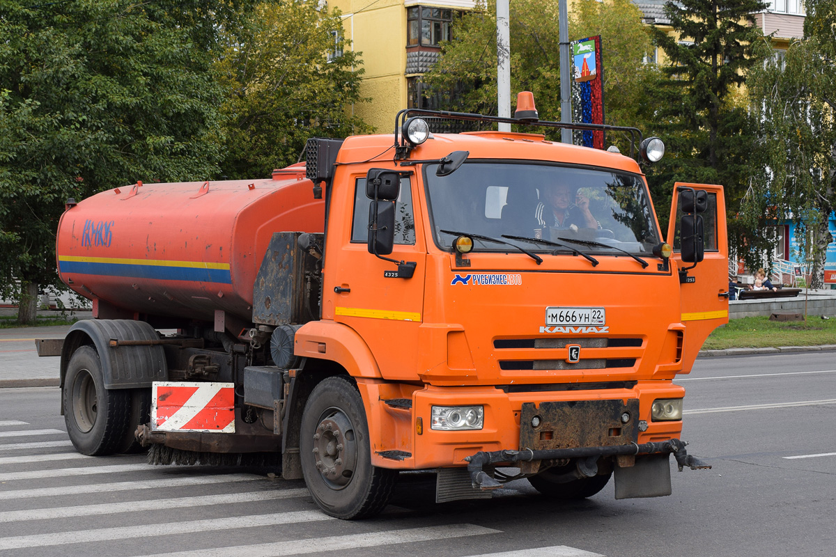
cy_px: 278
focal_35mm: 54
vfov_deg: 25.1
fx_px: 1254
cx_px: 418
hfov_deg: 36.9
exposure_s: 1/250
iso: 220
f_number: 8
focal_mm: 36
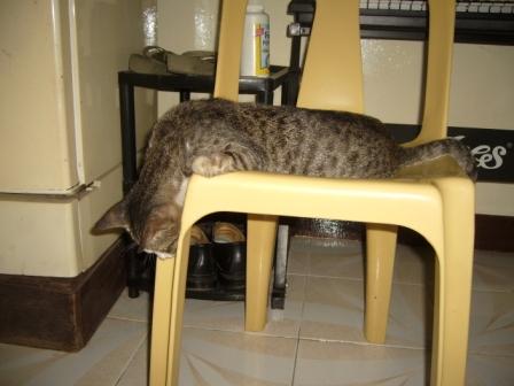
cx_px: 257
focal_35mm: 35
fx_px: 520
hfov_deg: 52.6
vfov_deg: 40.7
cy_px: 193
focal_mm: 5.8
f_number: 2.8
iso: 100
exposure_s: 1/30
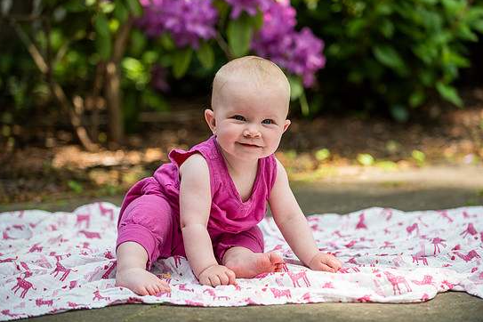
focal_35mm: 123
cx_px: 256
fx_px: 1650
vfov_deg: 11.1
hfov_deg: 16.7
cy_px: 159
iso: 400
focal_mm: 110
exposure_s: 1/1600
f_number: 2.8
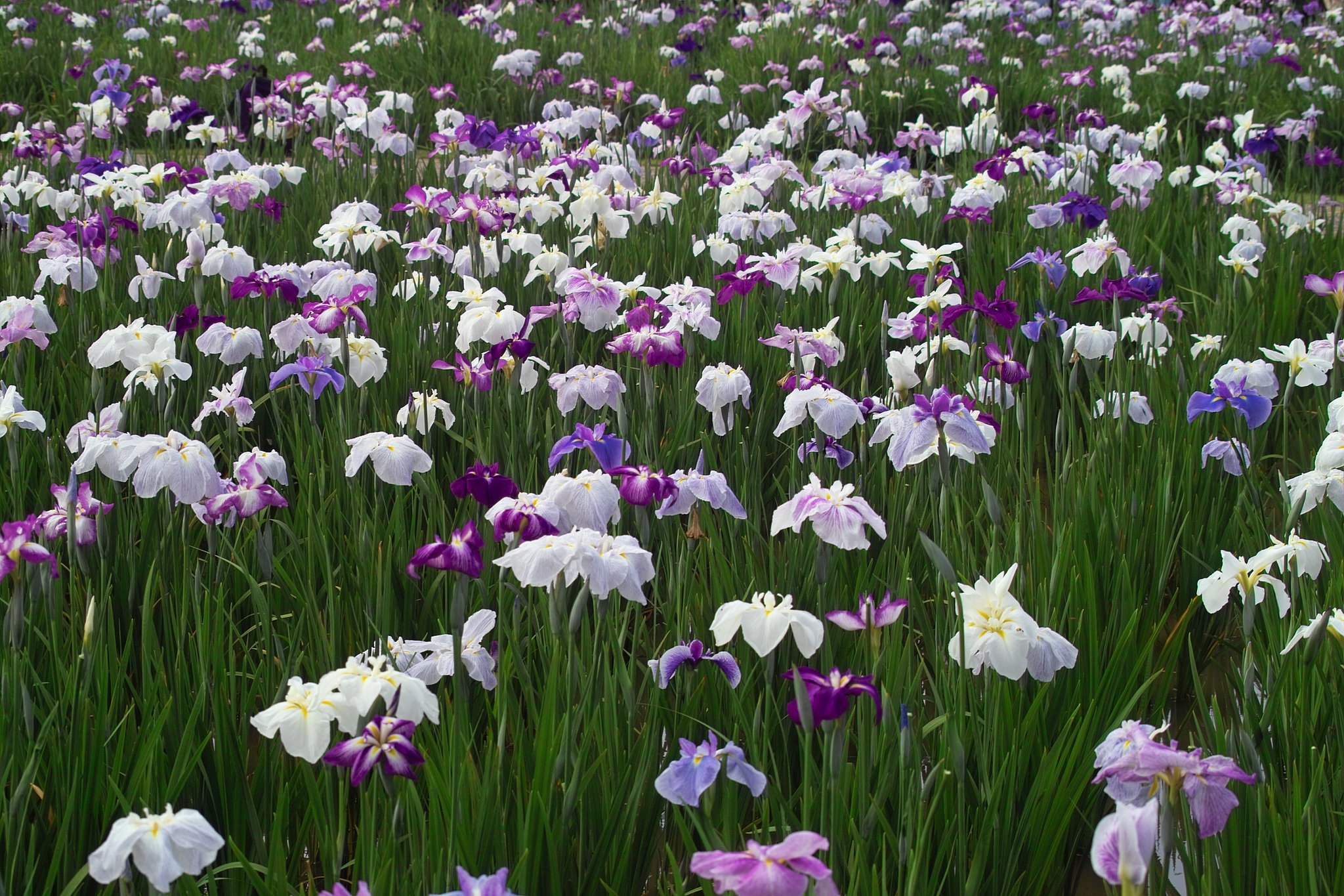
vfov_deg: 13.7
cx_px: 672
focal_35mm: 100
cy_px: 448
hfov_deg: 20.4
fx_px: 3733
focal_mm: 59
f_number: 8
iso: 100
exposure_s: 1/180
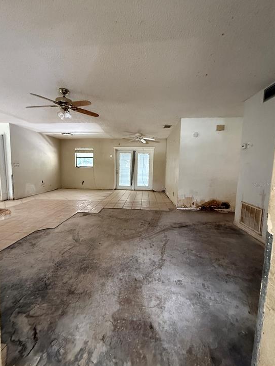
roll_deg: -1.0
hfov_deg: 81.7
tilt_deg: -5.5
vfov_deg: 98.2
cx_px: 129
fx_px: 159
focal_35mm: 15
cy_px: 184
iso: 800
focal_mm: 2.22
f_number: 2.2
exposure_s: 1/60
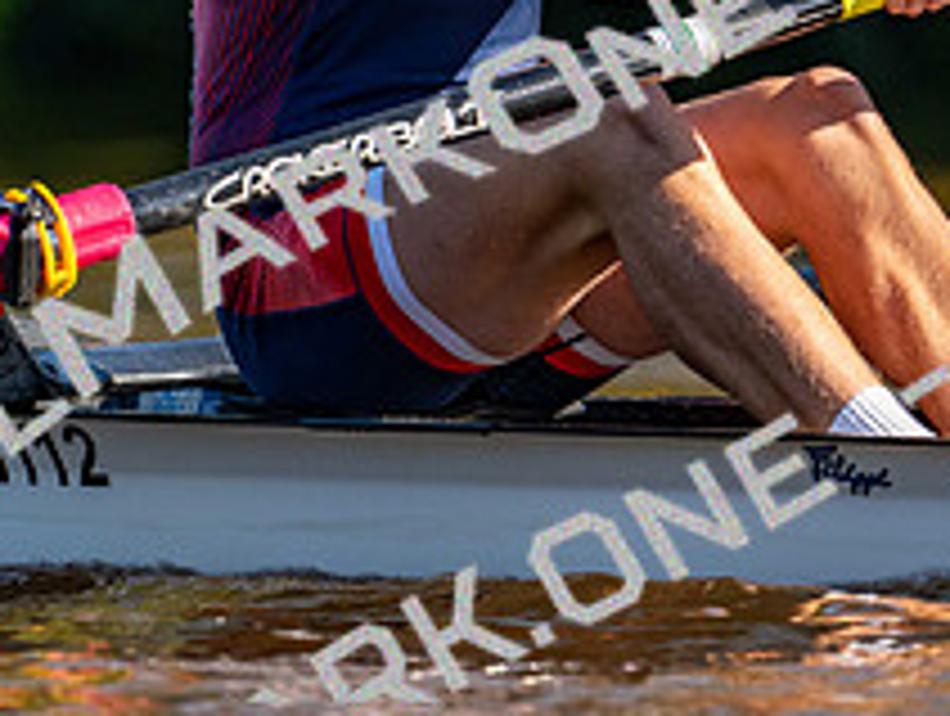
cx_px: 662
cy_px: -70
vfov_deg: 1.4
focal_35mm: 1055
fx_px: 29003
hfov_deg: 1.9
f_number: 4.5
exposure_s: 1/2500
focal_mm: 400
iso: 800
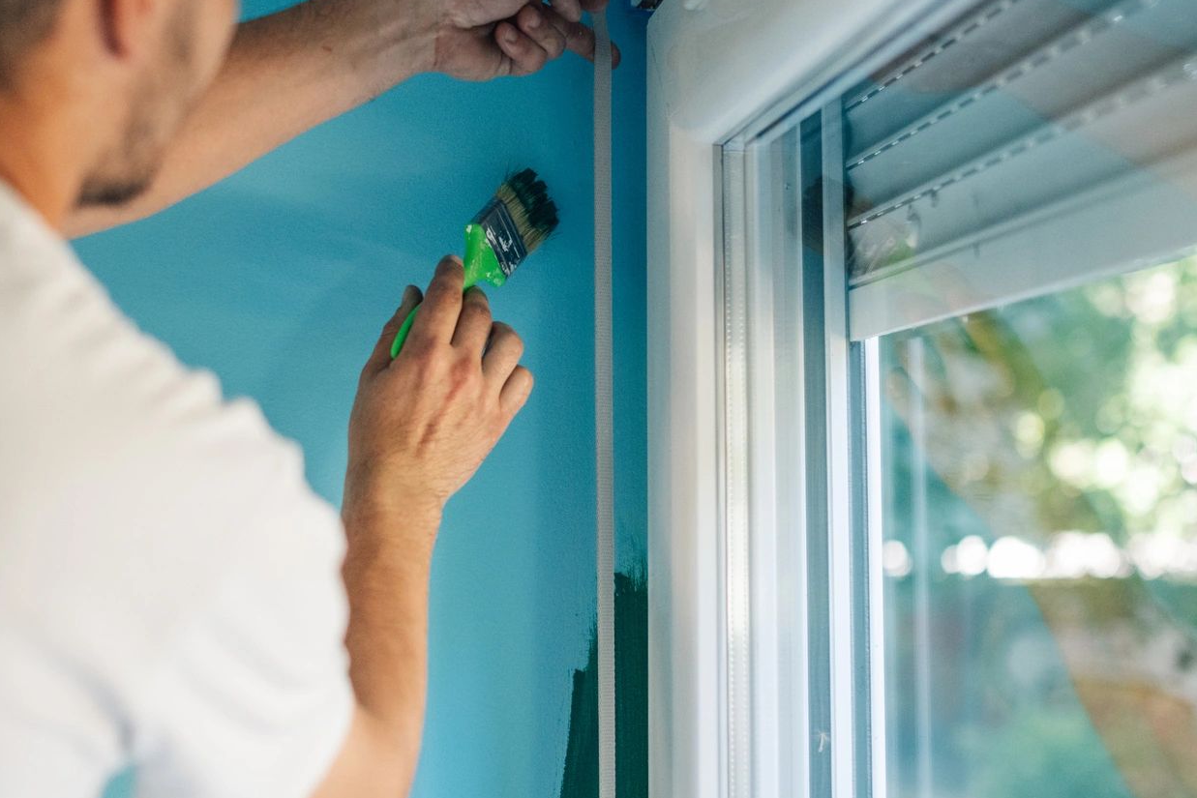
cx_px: 459
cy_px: 243
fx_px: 1995
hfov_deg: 33.3
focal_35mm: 60
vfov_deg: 22.5
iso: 1000
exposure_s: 1/500
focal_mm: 35
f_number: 1.4
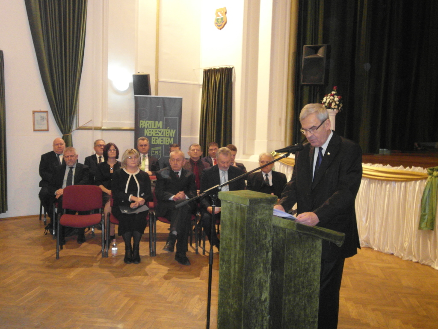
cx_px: 219
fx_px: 443
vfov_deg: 40.7
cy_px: 164
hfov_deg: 52.6
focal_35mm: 35
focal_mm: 6.5
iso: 800
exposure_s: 1/30
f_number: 3.5
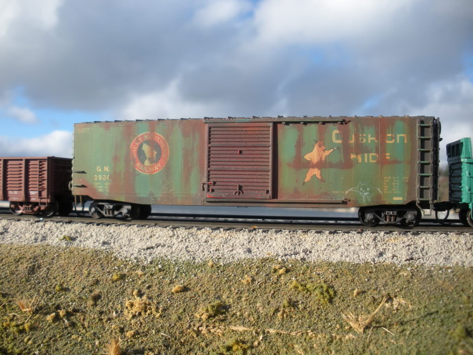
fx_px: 492
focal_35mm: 36
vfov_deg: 39.7
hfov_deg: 51.4
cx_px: 236
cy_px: 178
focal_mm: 6.3
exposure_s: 1/384
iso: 64
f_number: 3.5
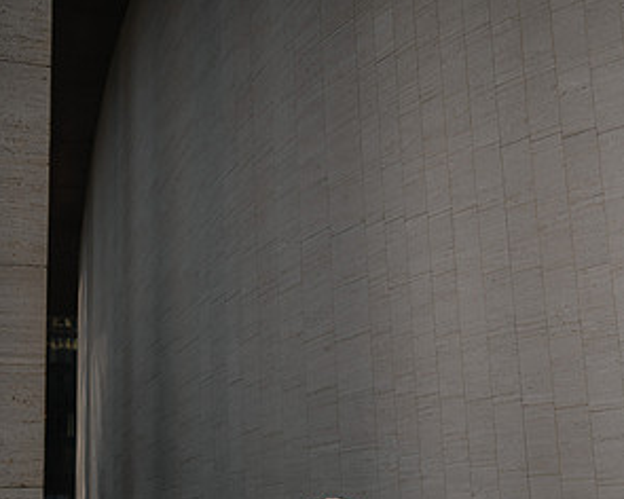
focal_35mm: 50
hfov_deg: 37.3
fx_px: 923
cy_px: 374
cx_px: 312
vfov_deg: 29.8
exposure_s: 1/6400
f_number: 2
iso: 250
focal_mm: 35
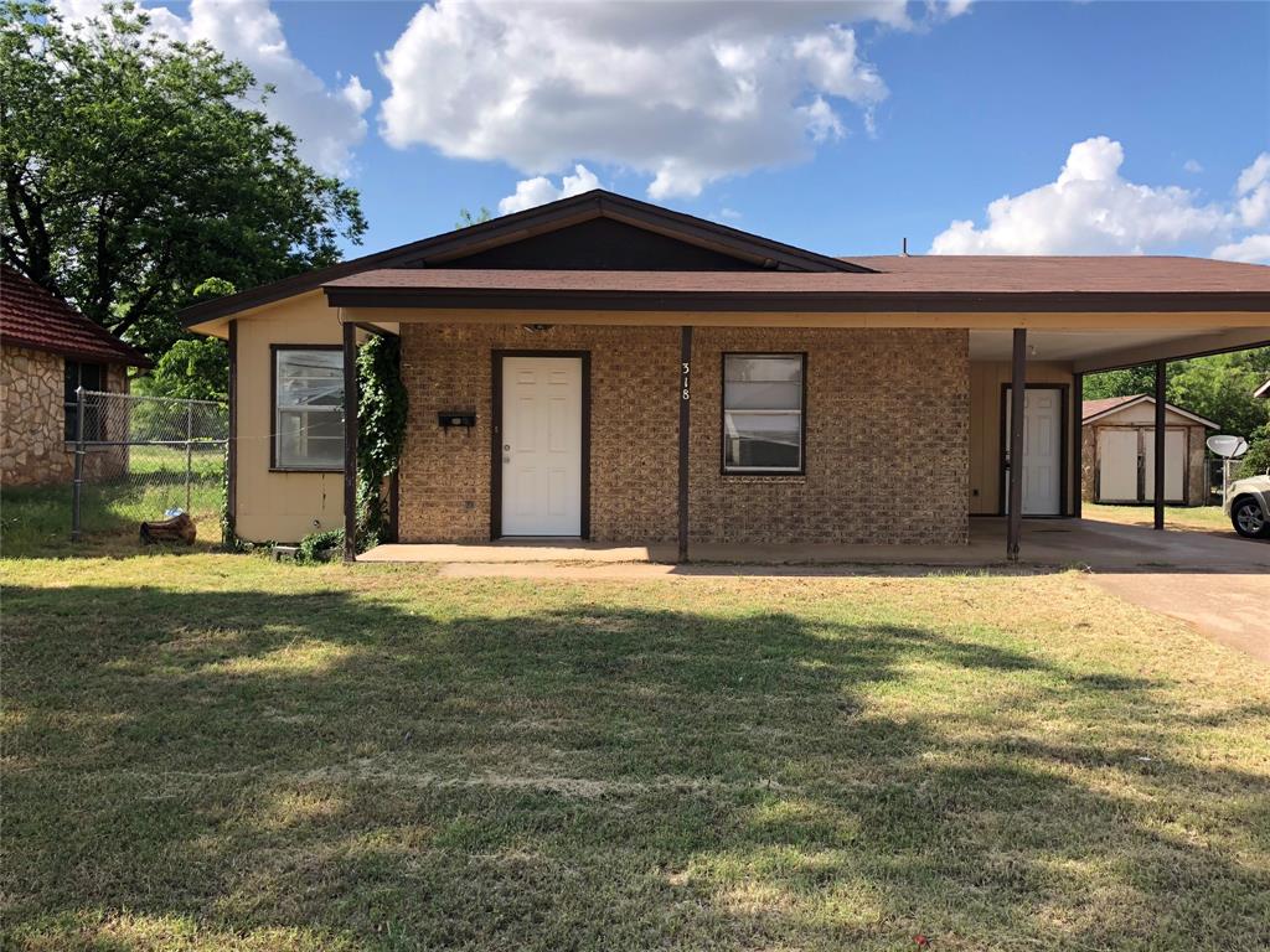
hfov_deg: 63.4
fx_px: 1027
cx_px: 635
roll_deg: +0.4
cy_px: 476
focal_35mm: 28
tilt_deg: -0.5
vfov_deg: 49.7
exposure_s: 1/1033
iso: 20
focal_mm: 4
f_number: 1.8
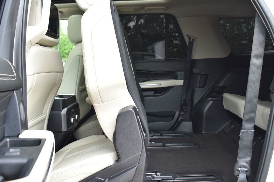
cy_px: 83
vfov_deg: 39.9
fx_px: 251
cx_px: 147
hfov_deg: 57.2
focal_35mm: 33
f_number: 5.6
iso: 640
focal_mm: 18
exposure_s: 1/125
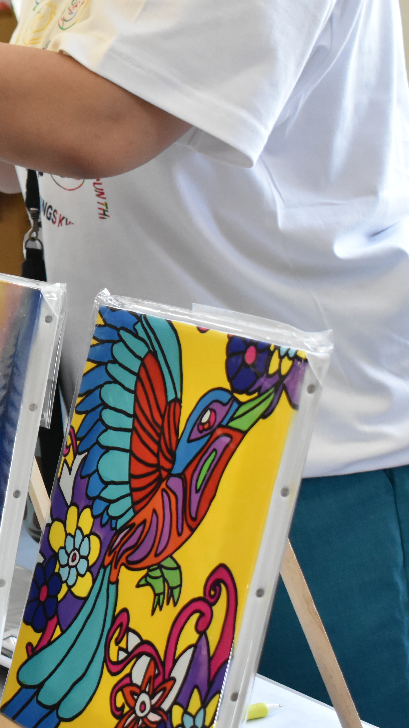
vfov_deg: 19.6
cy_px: 314
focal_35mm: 109
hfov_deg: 10.7
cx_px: -187
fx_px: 2102
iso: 3200
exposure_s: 1/250
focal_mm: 40
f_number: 6.3
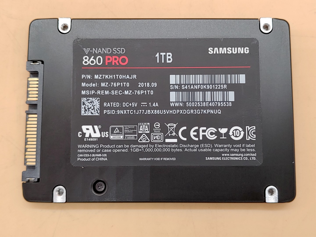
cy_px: 118
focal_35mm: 49
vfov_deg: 29.7
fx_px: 447
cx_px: 158
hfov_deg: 38.9
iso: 50
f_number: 1.8
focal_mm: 4.36
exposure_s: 1/62
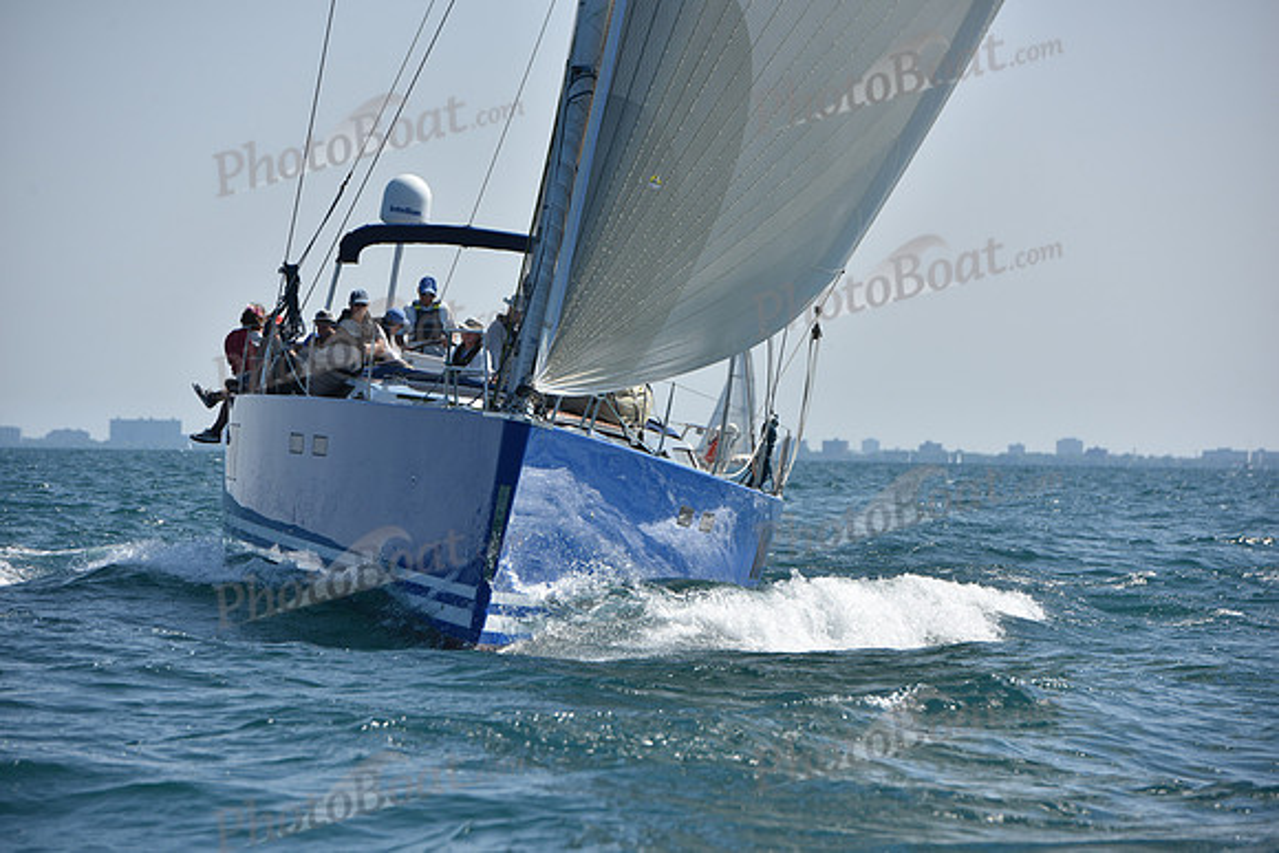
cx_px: 640
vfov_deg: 6.9
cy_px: 426
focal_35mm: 200
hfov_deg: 10.3
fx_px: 7107
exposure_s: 1/1600
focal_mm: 200
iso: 250
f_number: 7.1
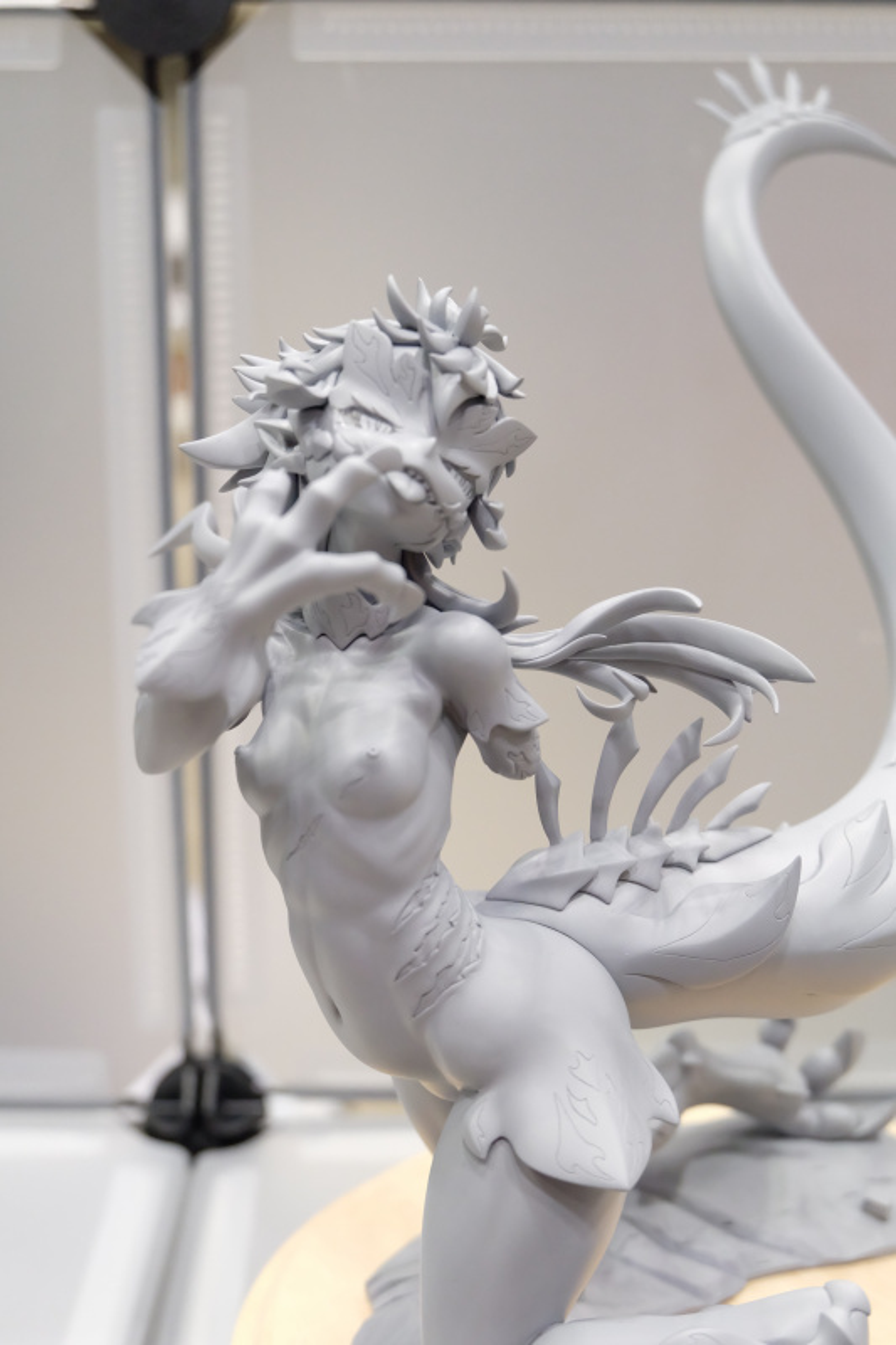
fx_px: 1830
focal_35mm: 49
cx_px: 448
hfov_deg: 27.5
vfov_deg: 40.4
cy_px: 672
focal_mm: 32.5
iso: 3200
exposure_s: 1/56
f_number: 5
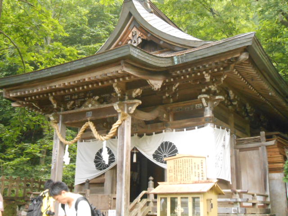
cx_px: 144
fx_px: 366
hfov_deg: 42.9
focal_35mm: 44
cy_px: 108
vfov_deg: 32.9
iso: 800
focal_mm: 7.8
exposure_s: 1/100
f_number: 4.5
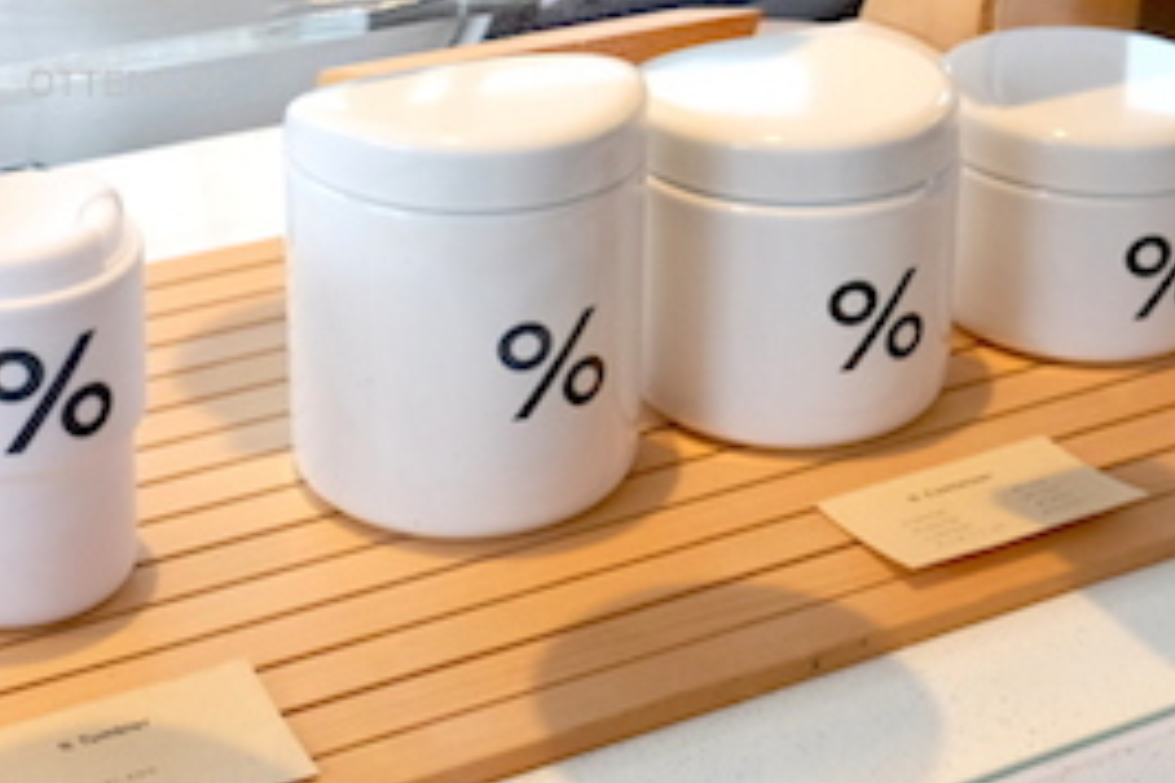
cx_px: 625
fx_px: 2350
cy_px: -40
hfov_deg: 28.1
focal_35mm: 72
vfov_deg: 18.3
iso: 1600
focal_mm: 16
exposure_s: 1/250
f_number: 5
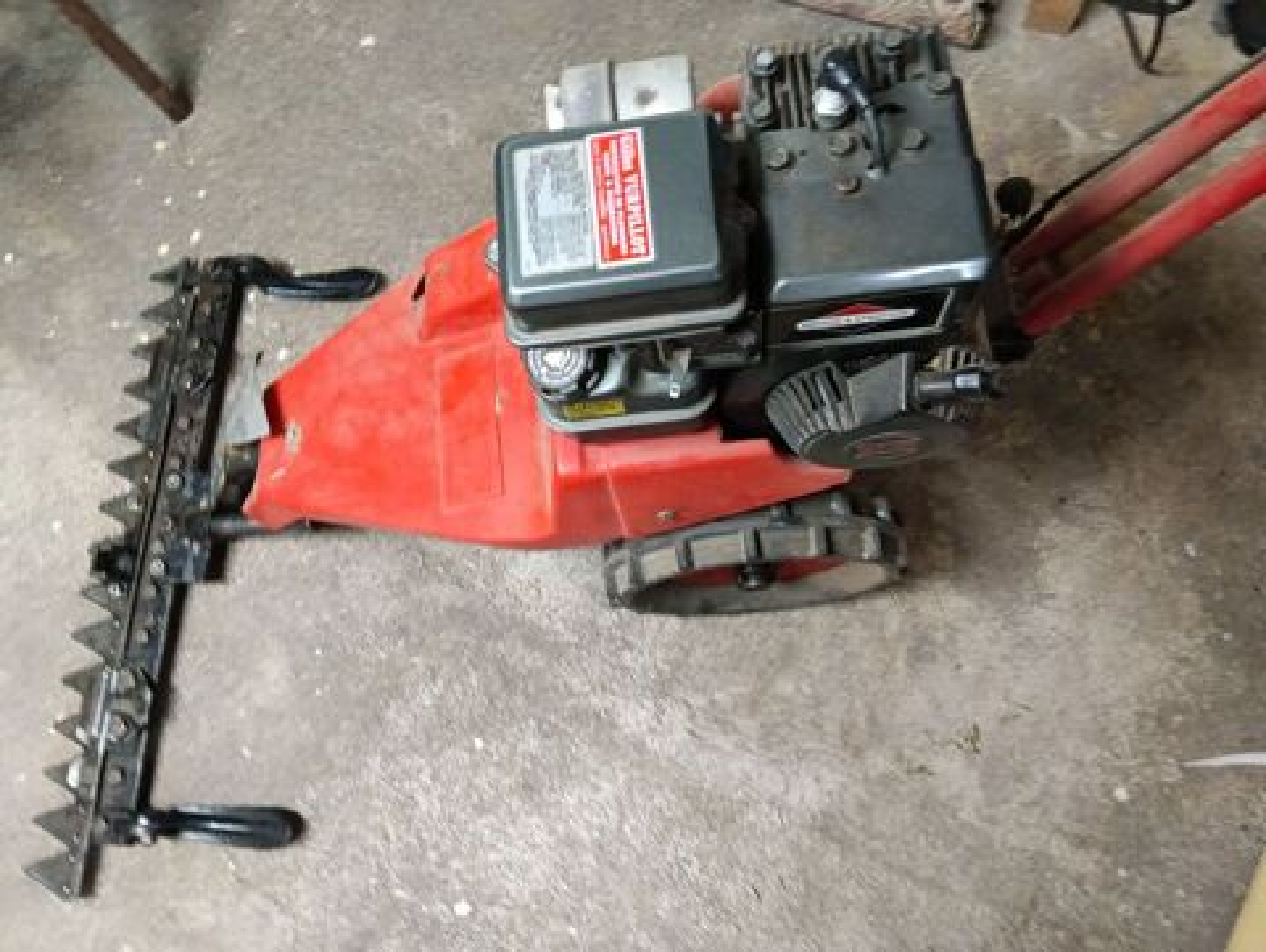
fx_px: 952
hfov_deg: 67.2
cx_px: 633
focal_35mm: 26
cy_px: 476
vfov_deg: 53.1
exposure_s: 1/20
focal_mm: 3.96
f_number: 1.8
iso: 1446
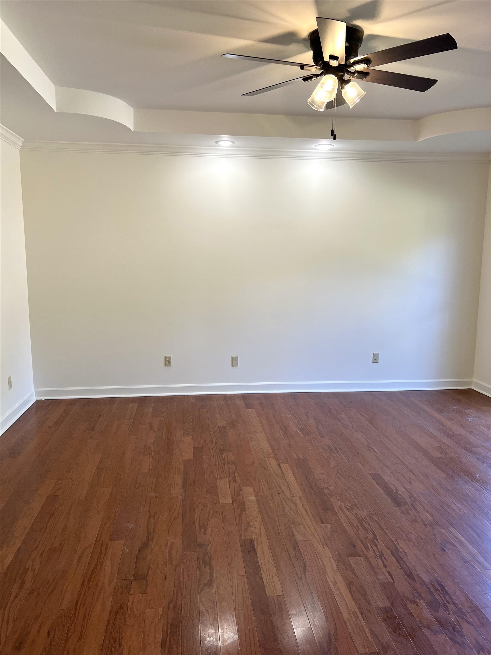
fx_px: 492
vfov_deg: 67.3
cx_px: 246
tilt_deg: -9.1
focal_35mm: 26
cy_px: 328
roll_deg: -1.1
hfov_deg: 53.1
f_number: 1.5
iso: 80
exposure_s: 1/120
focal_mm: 5.7
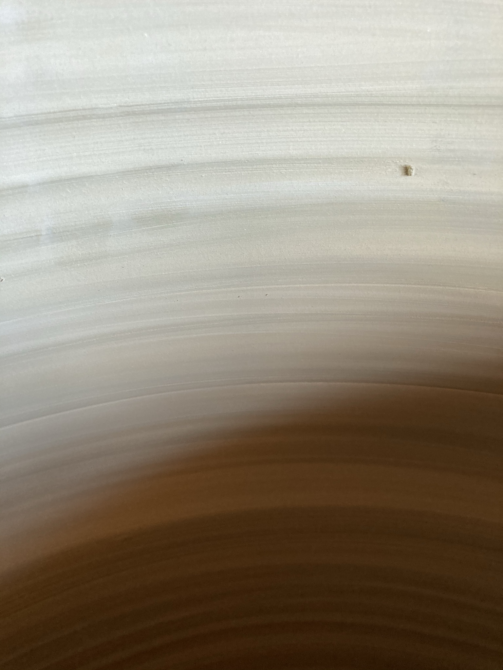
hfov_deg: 49.7
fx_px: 542
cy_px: 335
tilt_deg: -37.3
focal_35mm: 28
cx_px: 252
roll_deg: +1.5
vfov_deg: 63.4
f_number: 1.8
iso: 250
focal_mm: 3.99
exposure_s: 1/50
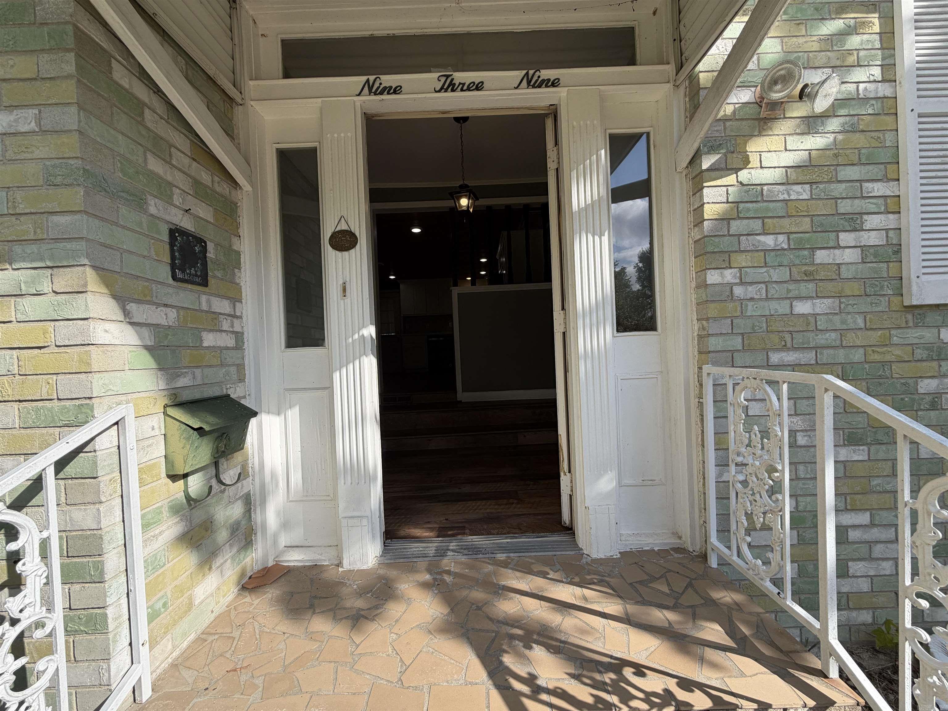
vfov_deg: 85.7
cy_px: 356
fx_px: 383
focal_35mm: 14
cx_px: 474
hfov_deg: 102.1
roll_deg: +3.5
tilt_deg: -0.4
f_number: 2.2
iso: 32
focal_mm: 2.22
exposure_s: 1/770
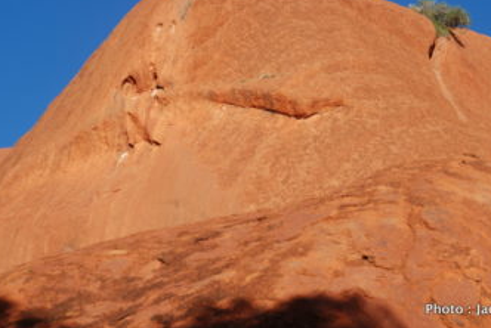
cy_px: 83
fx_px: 1420
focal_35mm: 104
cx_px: 331
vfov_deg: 13.2
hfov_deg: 19.6
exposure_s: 1/250
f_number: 8
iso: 100
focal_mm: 46
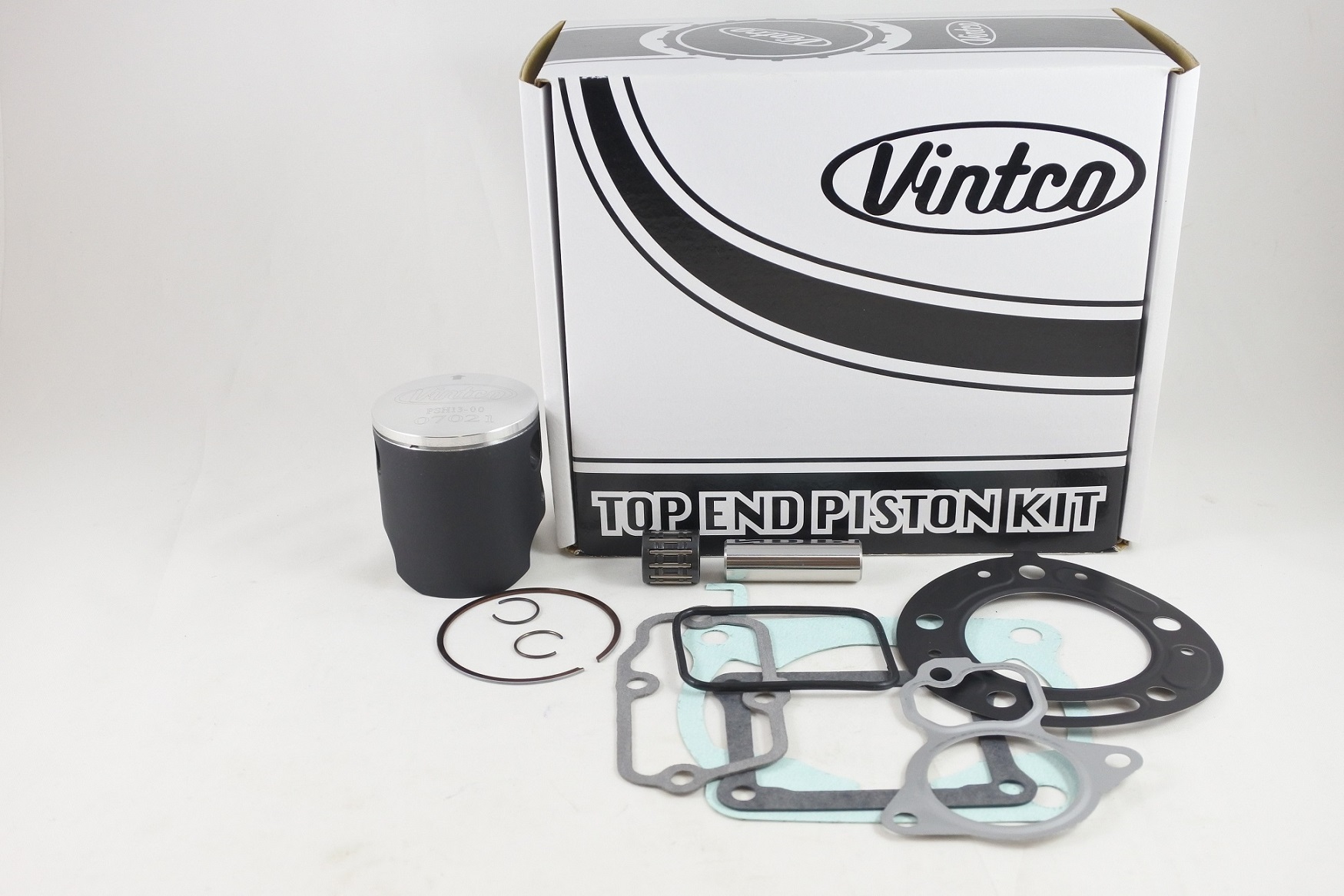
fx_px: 1344
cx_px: 672
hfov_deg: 53.1
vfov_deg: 36.9
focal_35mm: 36
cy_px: 448
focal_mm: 13.7
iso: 560
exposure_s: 1/125
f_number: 4
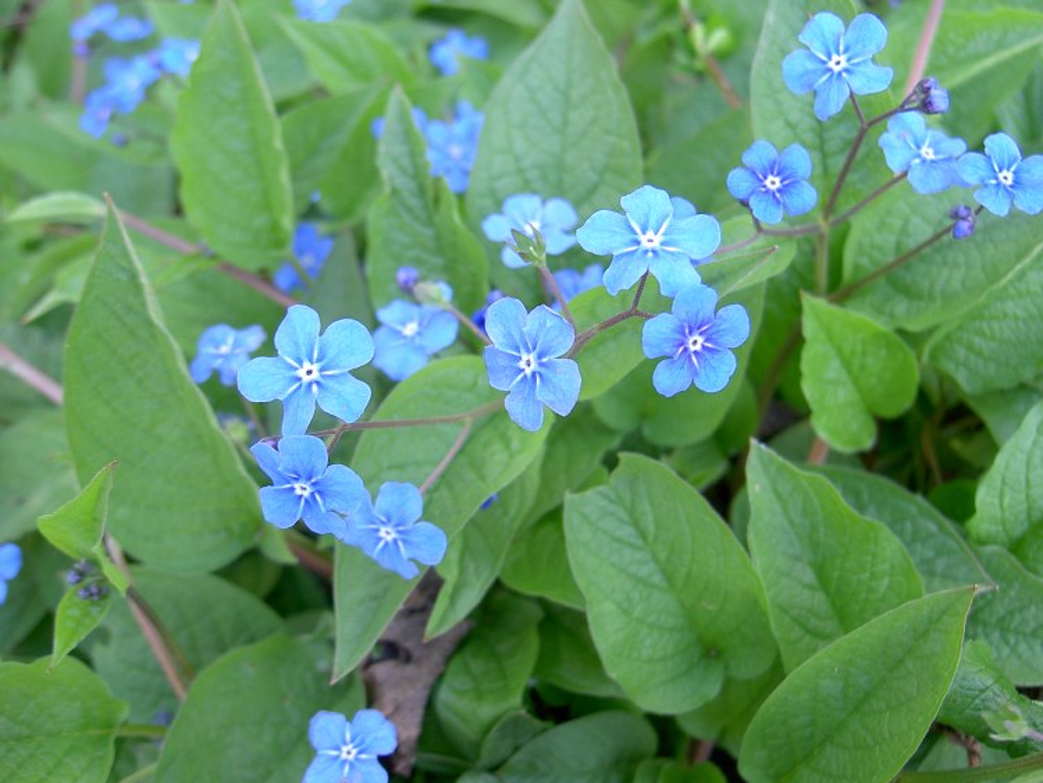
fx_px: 1175
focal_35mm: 39
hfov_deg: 47.8
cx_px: 522
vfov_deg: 36.8
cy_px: 392
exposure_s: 1/80.6
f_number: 2.8
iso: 100
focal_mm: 8
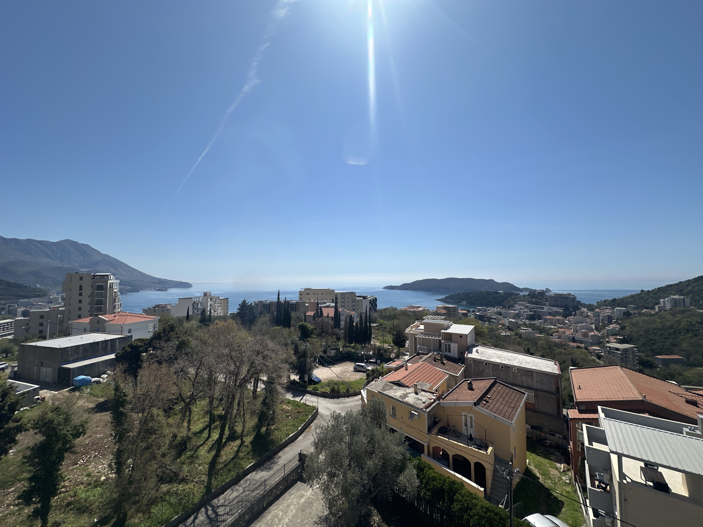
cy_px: 264
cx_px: 352
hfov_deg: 102.1
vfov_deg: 85.7
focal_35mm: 14
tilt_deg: +3.9
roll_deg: +0.5
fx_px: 284
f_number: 2.2
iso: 50
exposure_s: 1/5291
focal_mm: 2.22
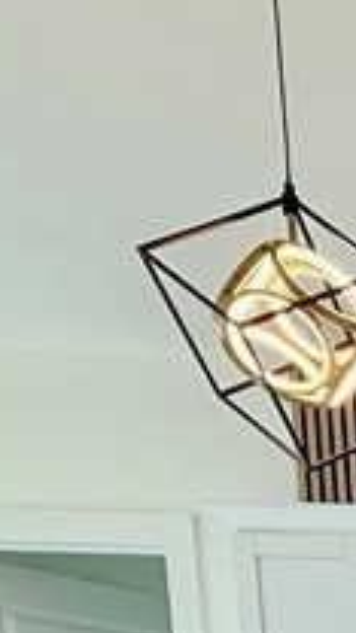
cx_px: 1187
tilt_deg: -7.4
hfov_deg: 9.9
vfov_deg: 21.6
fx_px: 1259
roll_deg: -0.9
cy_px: 1044
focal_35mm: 75
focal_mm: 2.22
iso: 50
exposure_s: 1/120
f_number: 2.2
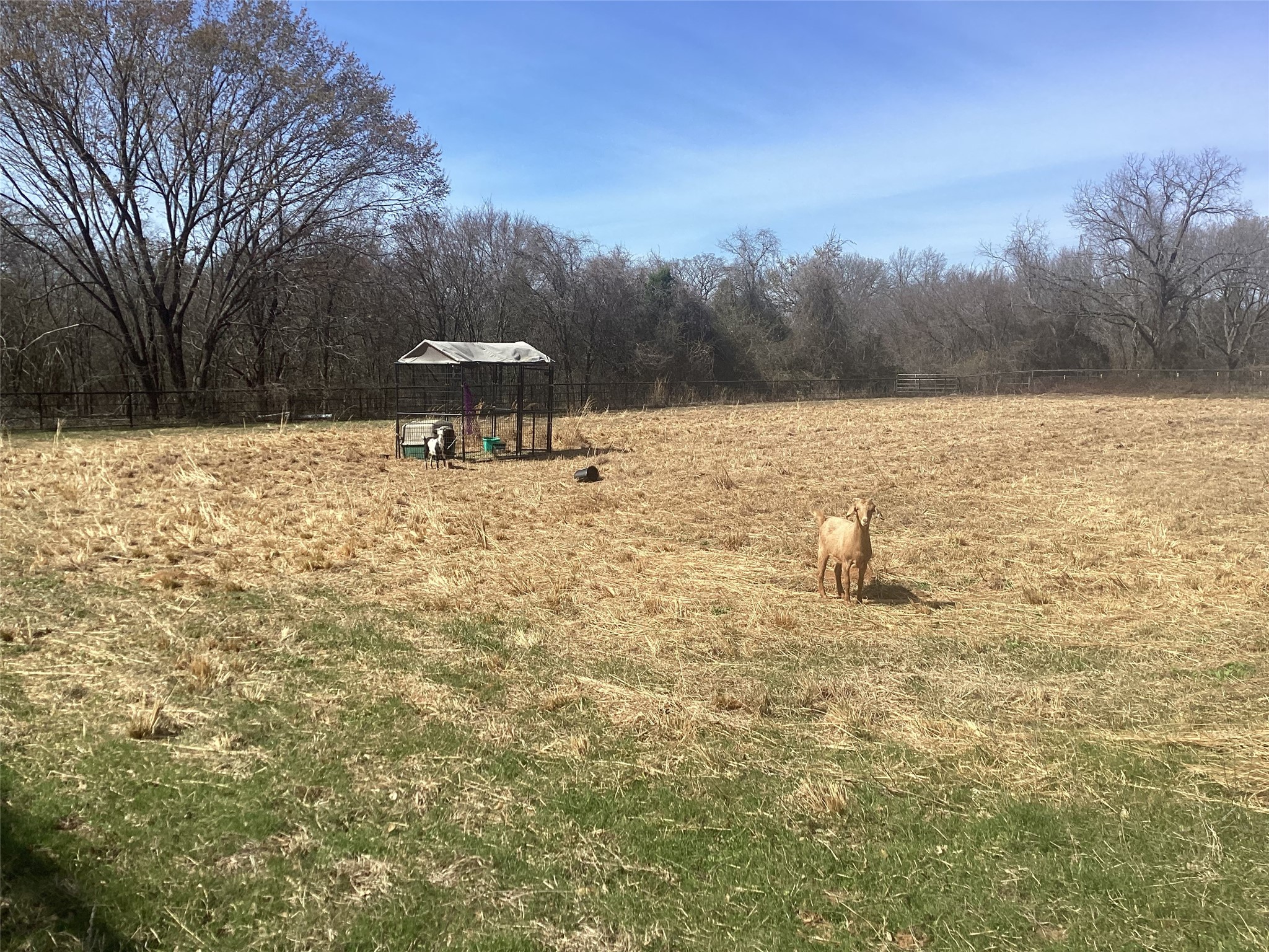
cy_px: 476
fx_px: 1136
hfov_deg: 58.4
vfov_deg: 45.4
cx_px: 634
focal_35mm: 31
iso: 25
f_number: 2.4
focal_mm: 3.3
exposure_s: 1/1404
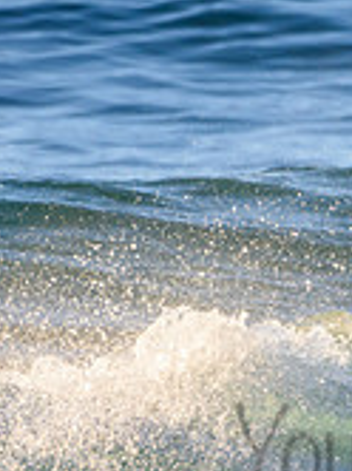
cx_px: 528
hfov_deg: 0.6
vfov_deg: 0.8
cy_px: 421
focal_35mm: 2527
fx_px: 34350
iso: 560
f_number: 5.6
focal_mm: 500
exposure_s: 1/1600
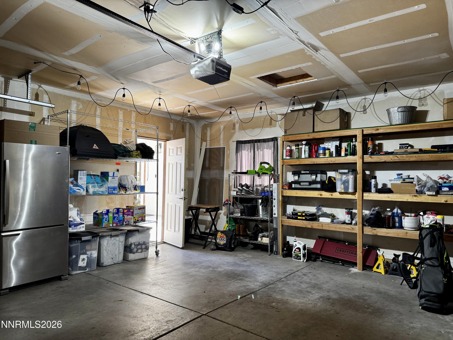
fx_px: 314
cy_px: 170
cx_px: 226
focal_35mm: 24
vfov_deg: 56.8
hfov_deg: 71.6
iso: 160
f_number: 1.78
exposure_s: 1/60
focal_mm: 6.76
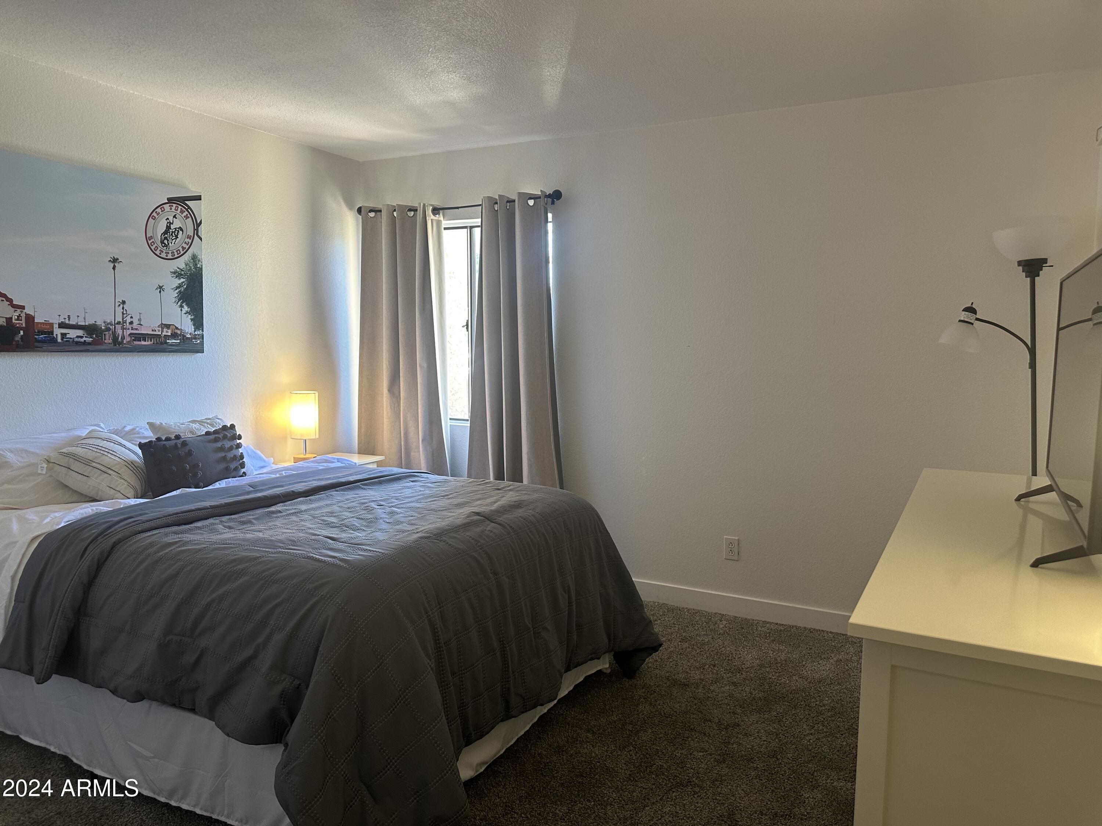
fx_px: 764
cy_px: 413
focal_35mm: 24
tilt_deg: -2.3
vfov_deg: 56.8
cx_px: 551
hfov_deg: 71.6
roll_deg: -1.1
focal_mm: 6.86
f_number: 1.78
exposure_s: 1/60
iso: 160
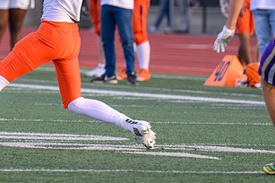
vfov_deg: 2.1
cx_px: 64
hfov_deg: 3.1
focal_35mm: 656
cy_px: -71
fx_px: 5006
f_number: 4
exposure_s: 1/2000
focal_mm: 220
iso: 1250
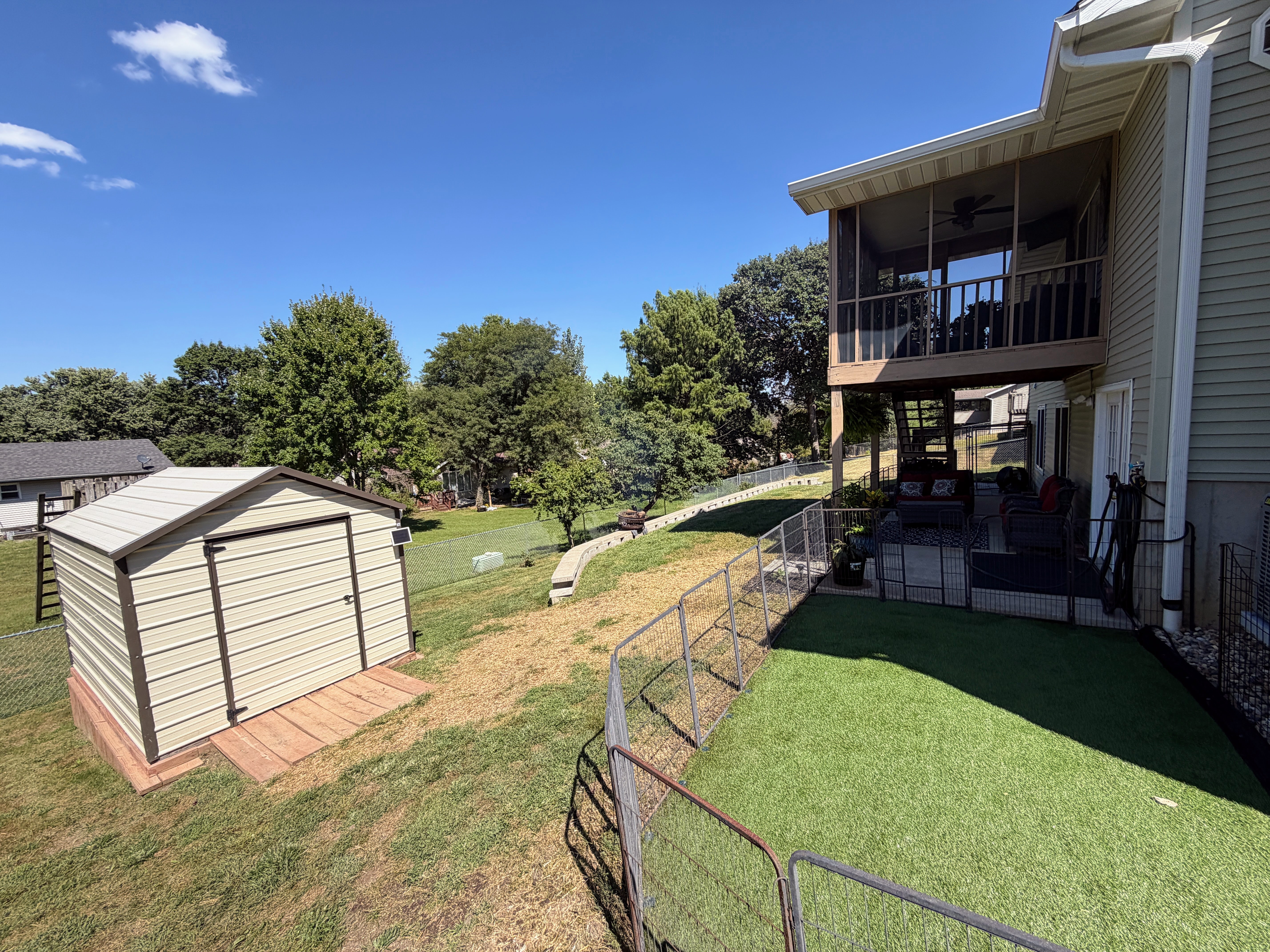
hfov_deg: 102.1
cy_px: 476
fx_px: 514
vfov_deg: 85.7
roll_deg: +2.2
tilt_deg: -4.5
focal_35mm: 14
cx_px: 635
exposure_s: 1/770
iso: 32
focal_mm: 2.22
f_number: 2.2
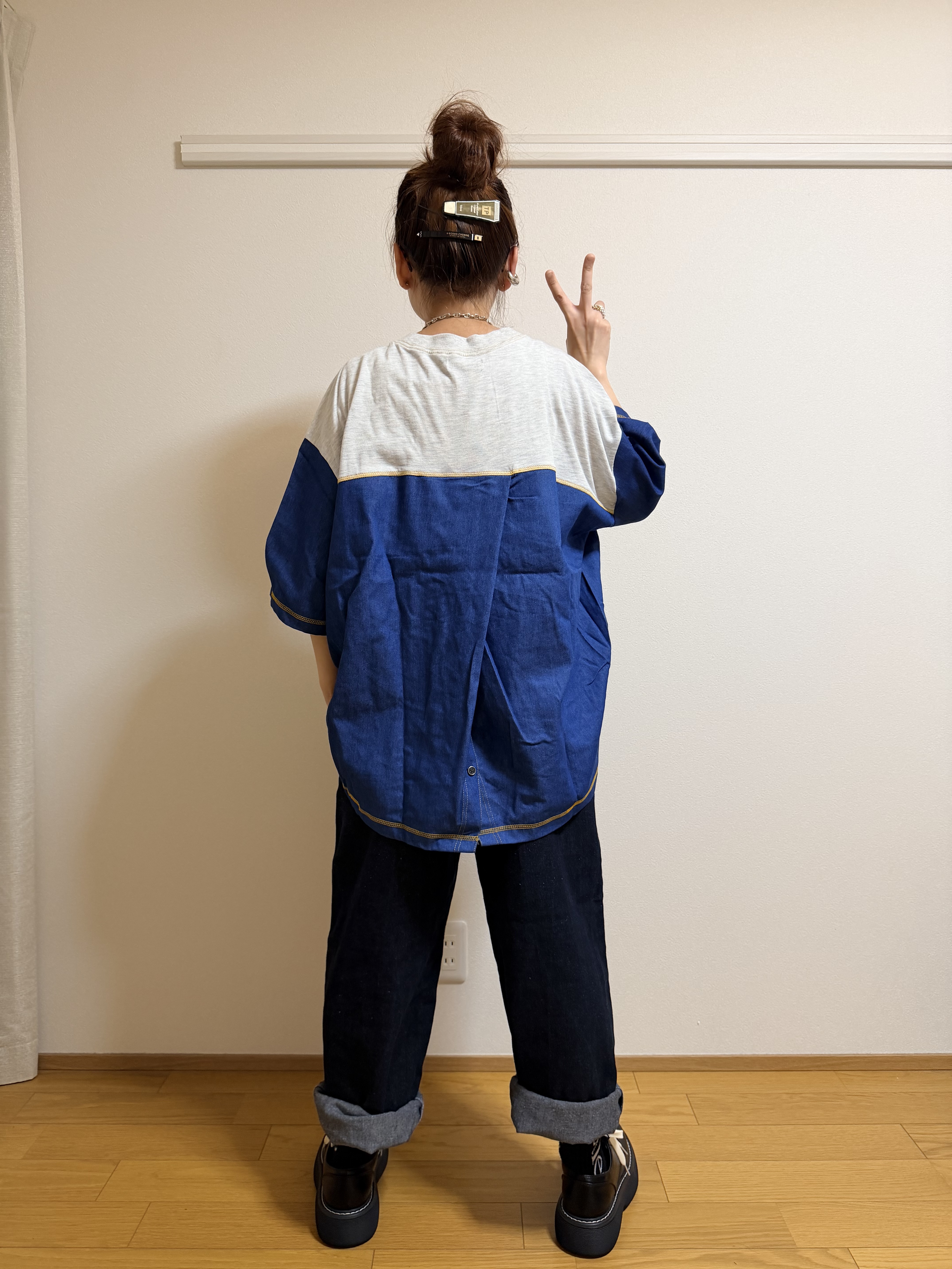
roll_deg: -0.1
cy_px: 634
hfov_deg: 56.8
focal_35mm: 24
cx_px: 476
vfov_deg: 71.6
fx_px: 880
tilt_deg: -3.1
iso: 200
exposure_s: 1/63
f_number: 1.78
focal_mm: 6.76
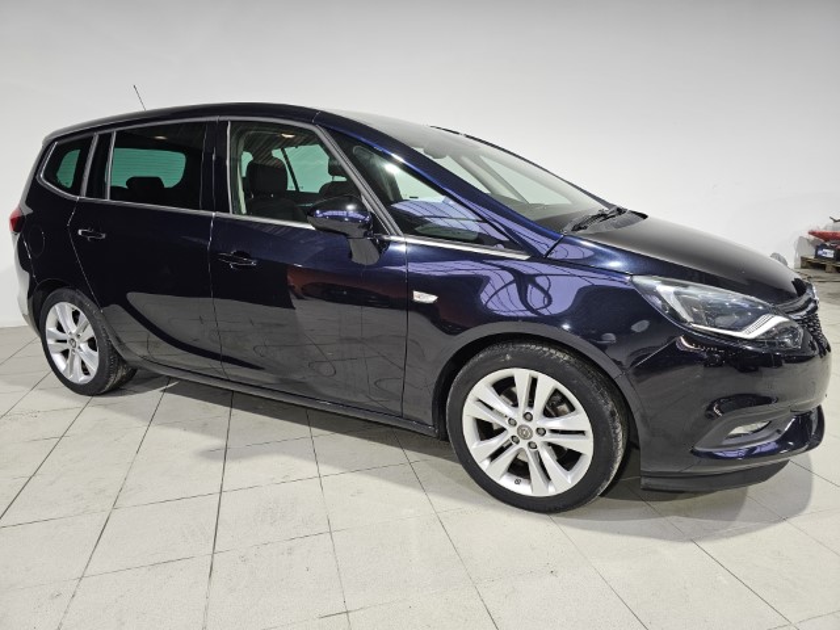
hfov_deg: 73.9
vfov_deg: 58.9
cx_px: 420
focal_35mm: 23
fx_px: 558
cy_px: 315
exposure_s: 1/100
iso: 160
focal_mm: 6.3
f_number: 1.7
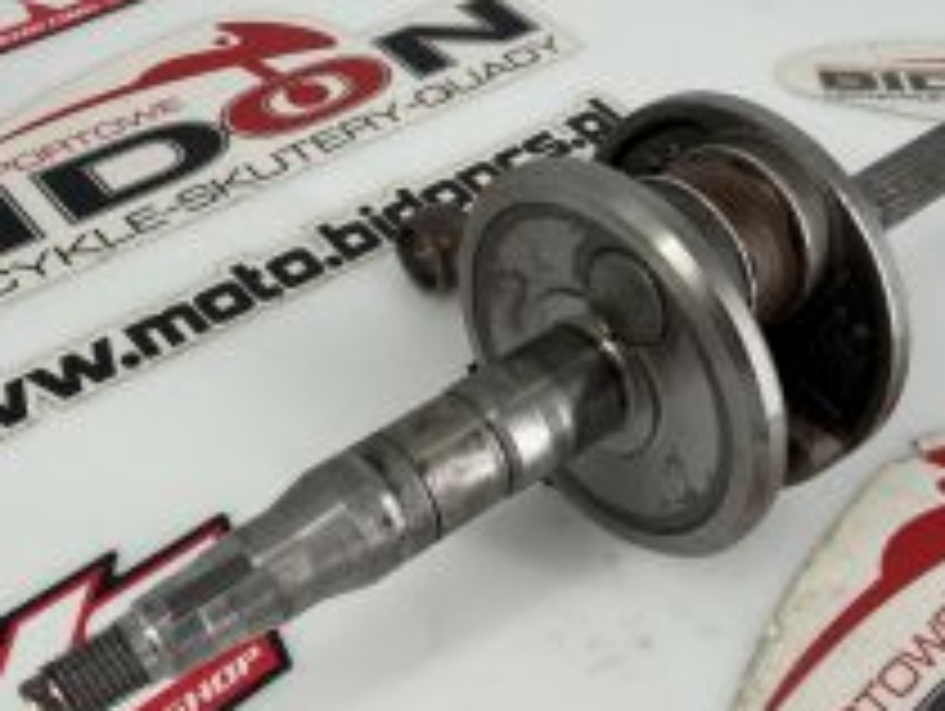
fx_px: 1066
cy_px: 396
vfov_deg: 36.8
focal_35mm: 39
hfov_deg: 47.5
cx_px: 572
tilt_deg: -48.7
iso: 20
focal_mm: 2.22
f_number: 2.2
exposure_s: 1/206
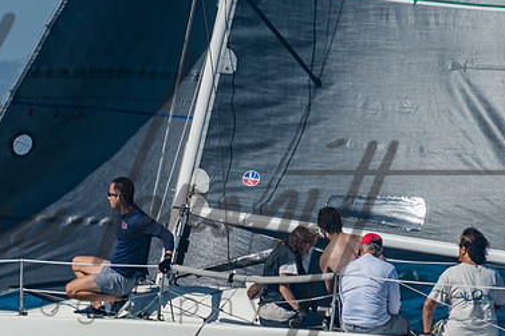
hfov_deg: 3.8
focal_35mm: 543
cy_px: 252
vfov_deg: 2.5
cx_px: 15
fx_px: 7613
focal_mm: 200
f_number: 6.3
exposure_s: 1/640
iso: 160
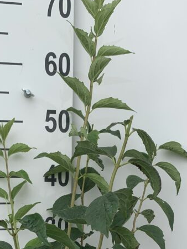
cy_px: 266
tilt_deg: -11.3
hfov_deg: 24.6
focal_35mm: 59
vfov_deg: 29.8
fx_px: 425
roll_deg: -1.4
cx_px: 56
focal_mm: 4.25
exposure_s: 1/450
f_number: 1.8
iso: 25
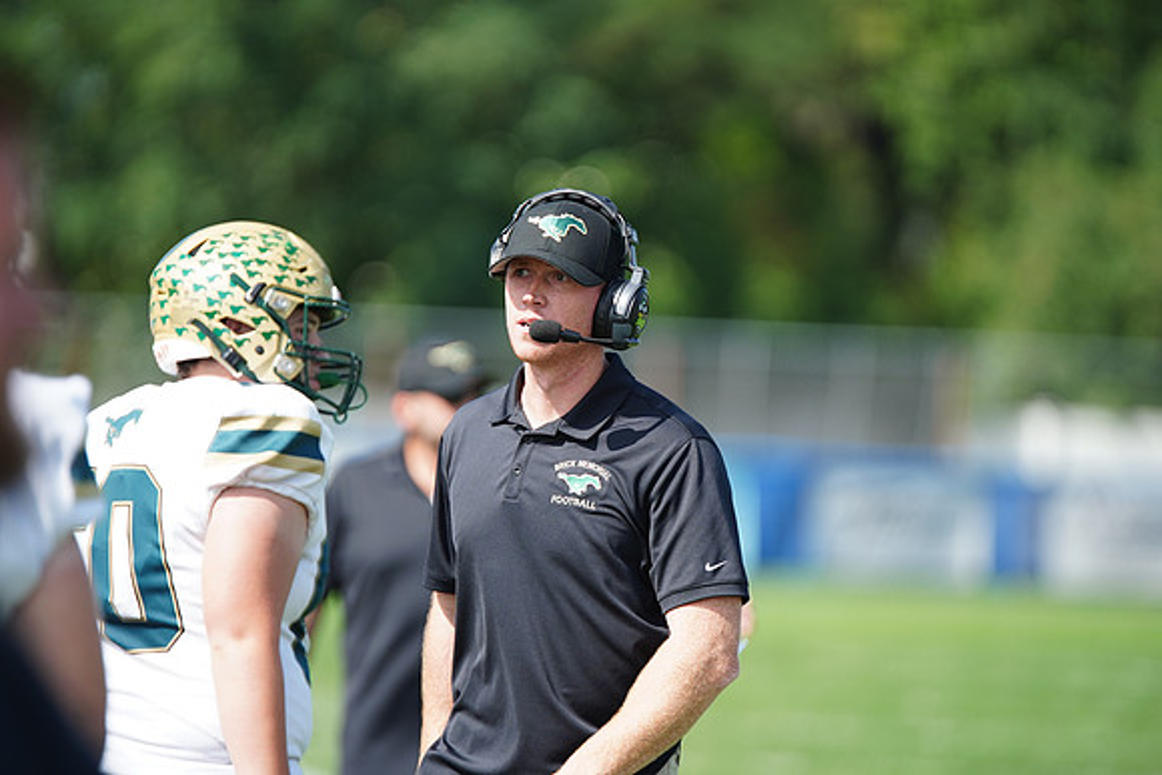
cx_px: 581
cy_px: 388
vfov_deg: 4.6
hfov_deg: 6.9
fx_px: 9685
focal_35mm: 300
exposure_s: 1/2500
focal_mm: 300
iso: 400
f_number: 2.8
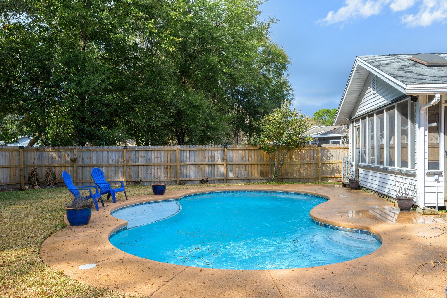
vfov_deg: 48.7
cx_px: 224
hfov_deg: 68.4
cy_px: 149
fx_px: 329
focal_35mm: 26
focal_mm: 26.5
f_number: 9
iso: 160
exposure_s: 1/200
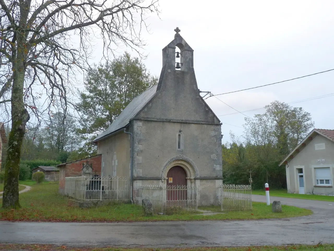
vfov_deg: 40.7
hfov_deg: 52.6
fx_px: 338
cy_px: 126
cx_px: 167
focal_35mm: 35
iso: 100
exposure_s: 1/40
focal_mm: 4.8
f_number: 2.8
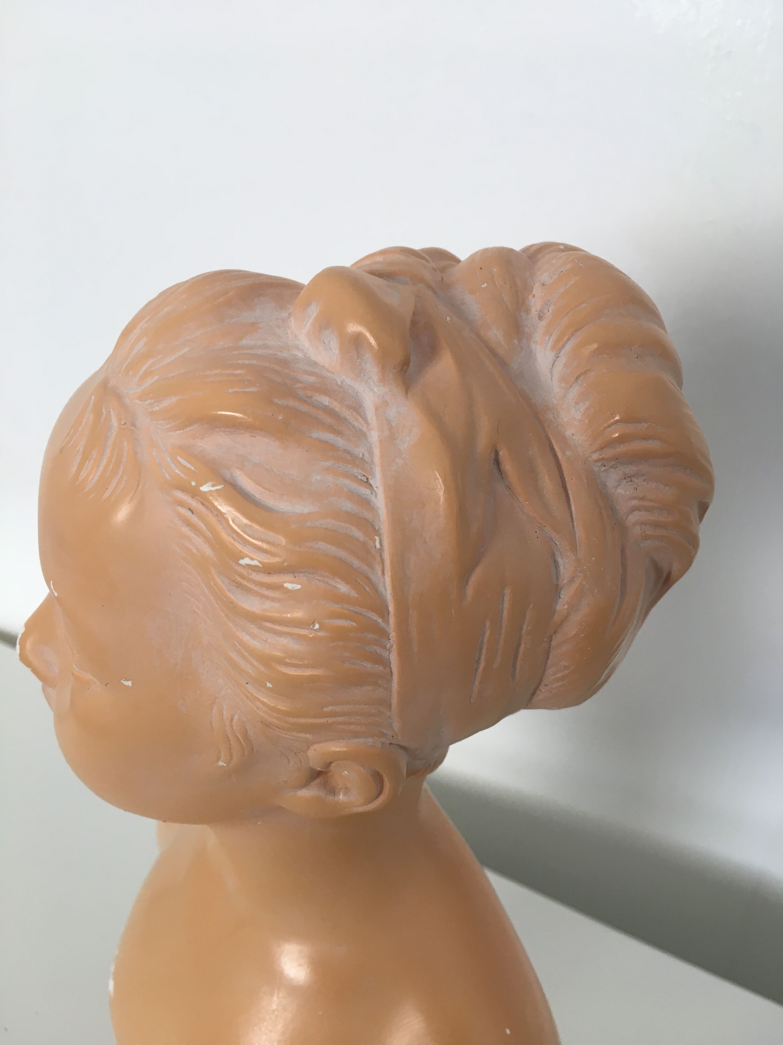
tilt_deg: -28.8
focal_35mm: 29
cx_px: 392
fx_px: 875
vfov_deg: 61.7
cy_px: 522
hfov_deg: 48.2
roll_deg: -2.5
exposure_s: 1/40
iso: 25
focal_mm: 4.15
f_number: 2.2
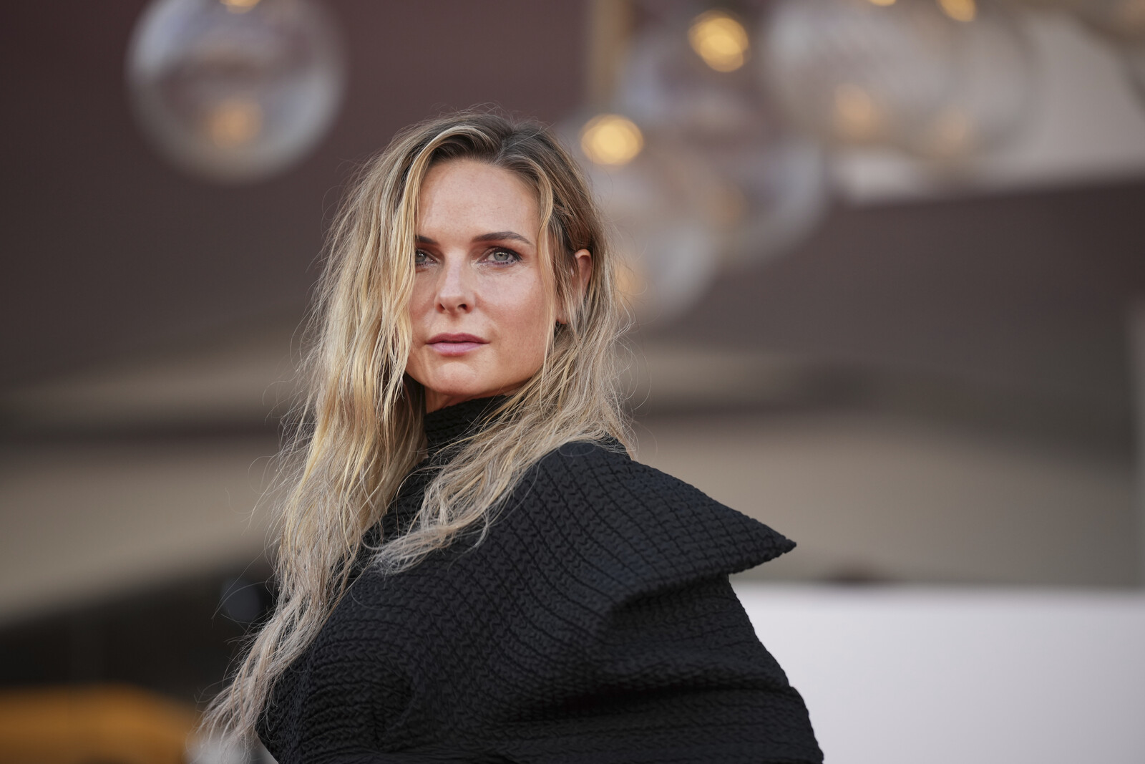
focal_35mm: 200
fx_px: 6361
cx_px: 572
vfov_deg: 6.9
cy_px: 382
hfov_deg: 10.3
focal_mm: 200
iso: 640
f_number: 2.8
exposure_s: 1/1250
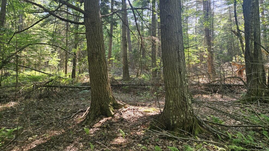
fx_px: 185
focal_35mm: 26
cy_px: 49
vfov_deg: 43.7
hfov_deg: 71.9
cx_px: 131
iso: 80
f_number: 1.8
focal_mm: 5.4
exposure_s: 1/180
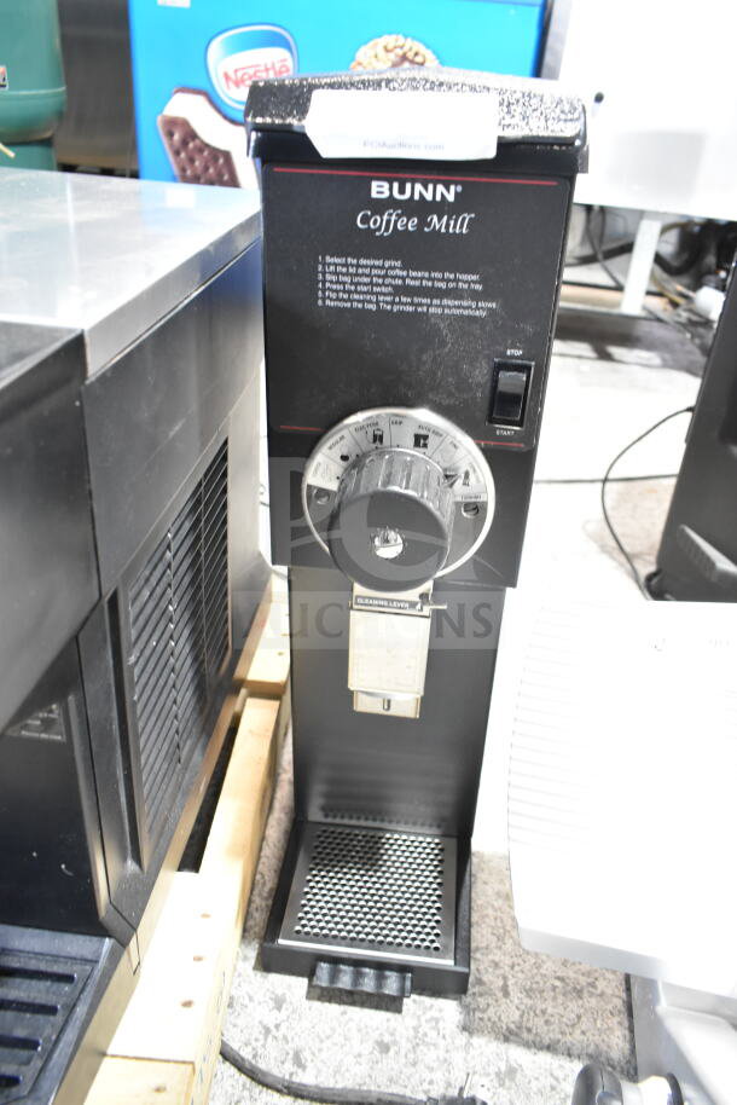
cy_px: 552
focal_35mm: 27
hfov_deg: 48.0
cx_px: 368
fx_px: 828
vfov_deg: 67.4
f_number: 3.5
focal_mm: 18
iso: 1600
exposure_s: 1/40
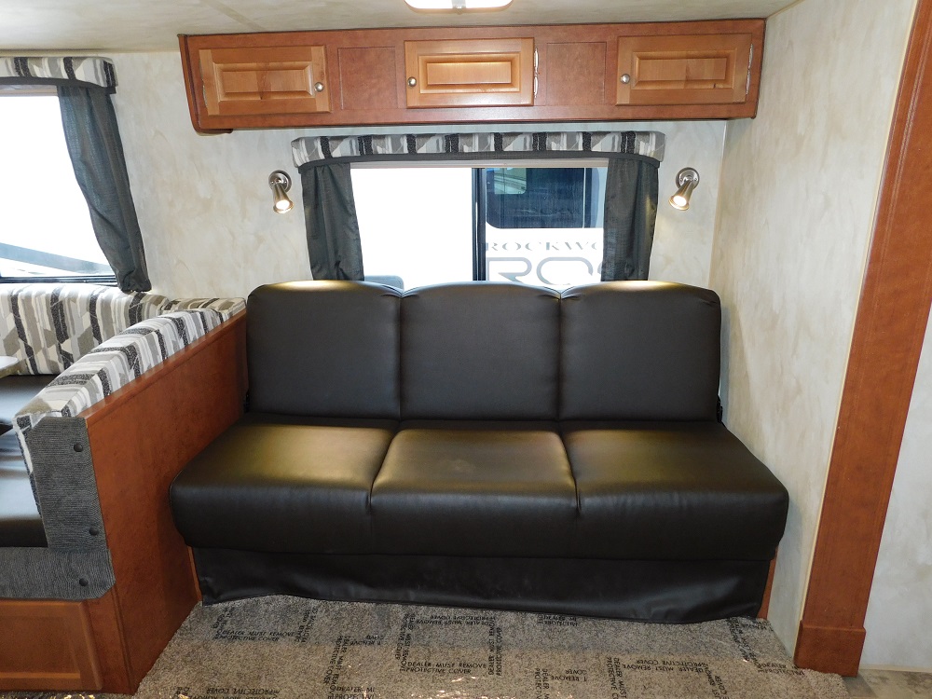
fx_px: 619
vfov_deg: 58.9
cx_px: 466
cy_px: 350
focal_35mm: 23
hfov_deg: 73.9
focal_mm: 4
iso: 200
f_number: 3
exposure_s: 1/30
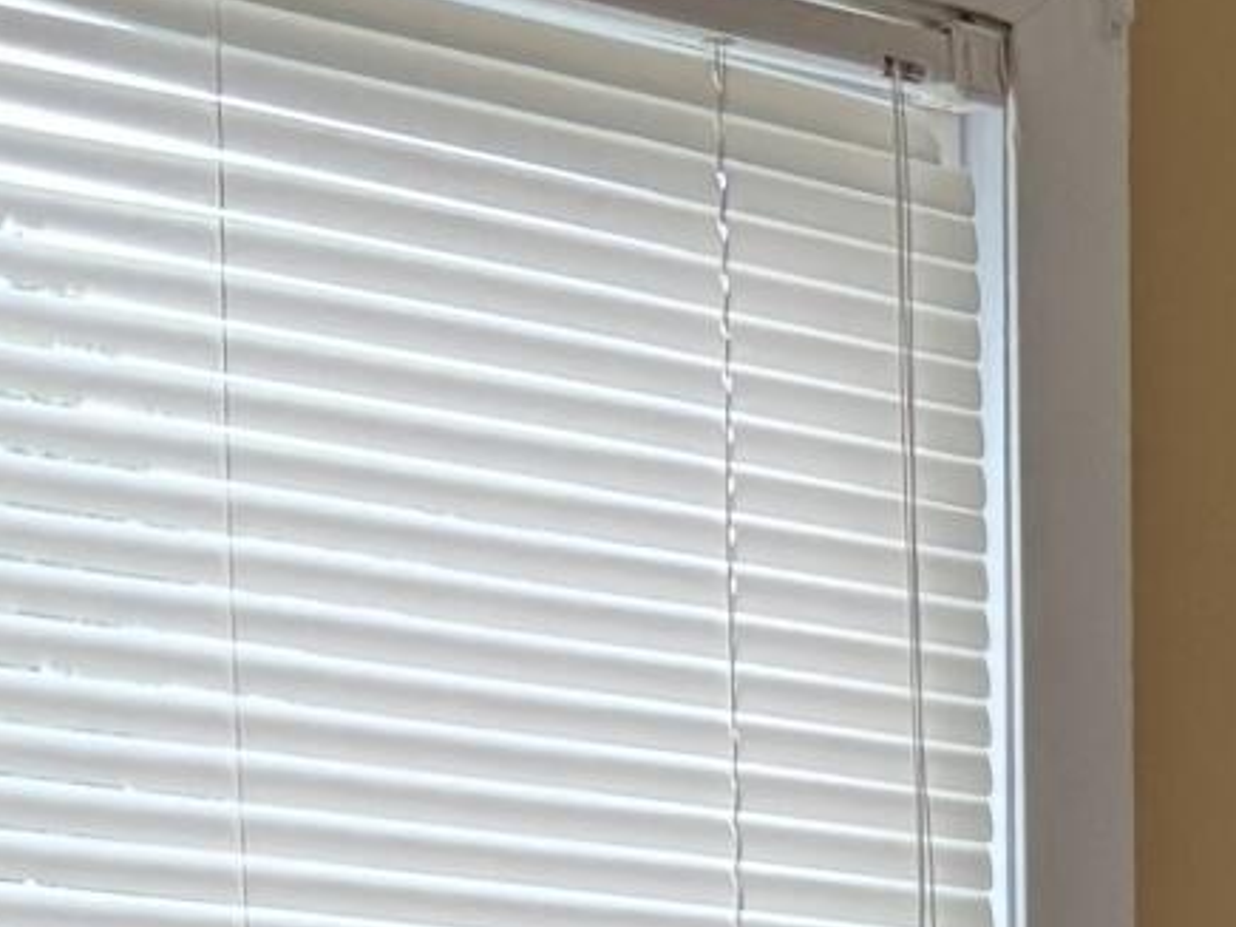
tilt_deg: -10.7
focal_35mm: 165
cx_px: 3413
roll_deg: -3.6
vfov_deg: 7.8
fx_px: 5891
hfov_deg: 9.8
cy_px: 2761
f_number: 1.78
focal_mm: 6.76
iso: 125
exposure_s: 1/120
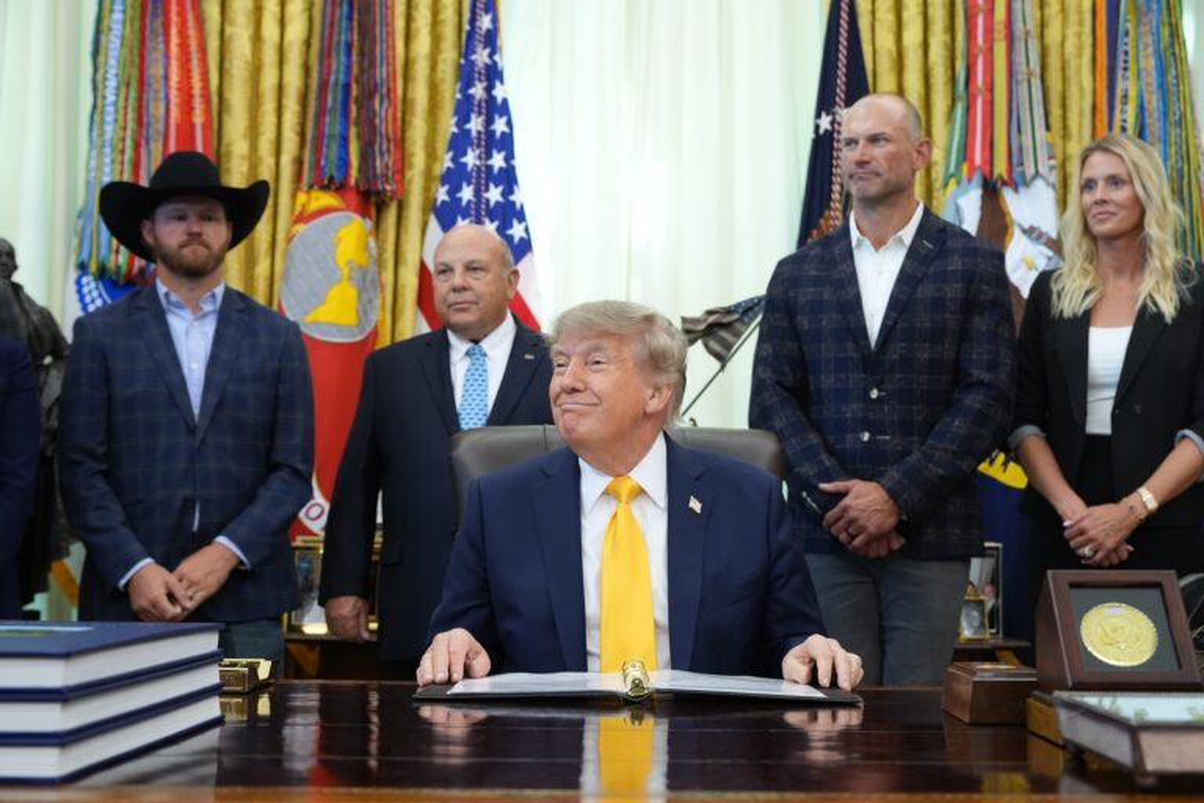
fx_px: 1572
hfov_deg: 41.9
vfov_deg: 28.6
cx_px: 602
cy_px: 402
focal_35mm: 47
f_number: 4
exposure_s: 1/100
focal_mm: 47
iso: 3200
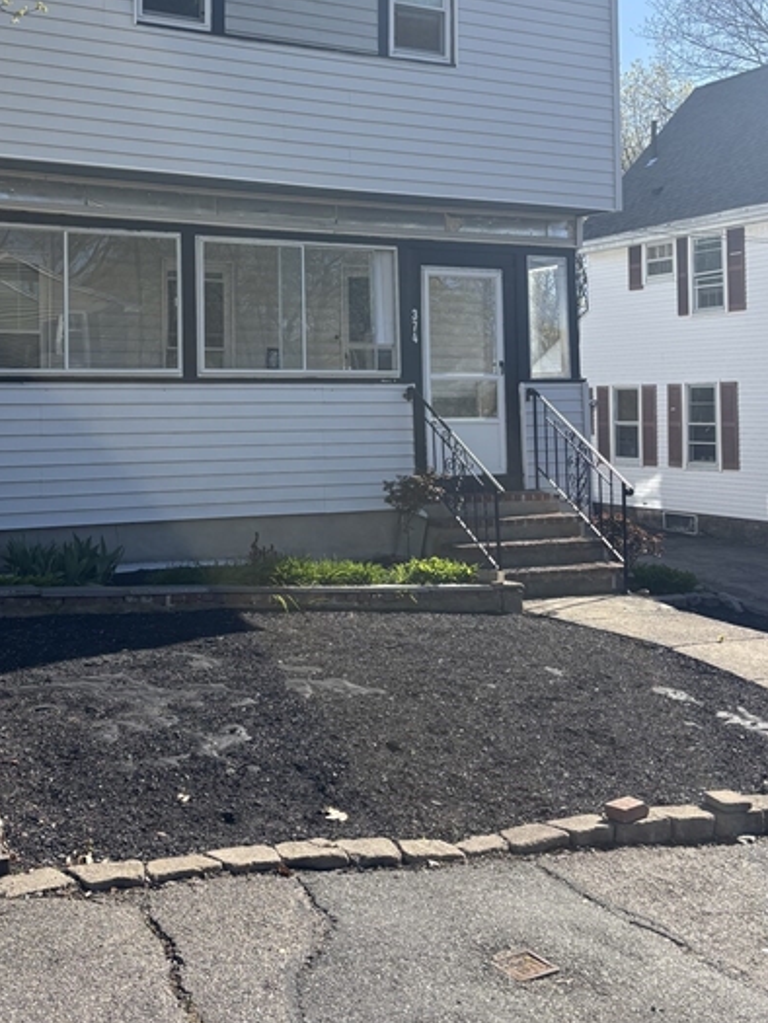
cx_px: 230
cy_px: 349
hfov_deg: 37.2
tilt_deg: +2.8
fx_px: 1124
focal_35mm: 38
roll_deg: -0.2
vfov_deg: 48.2
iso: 50
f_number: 1.6
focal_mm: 5.96
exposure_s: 1/1845
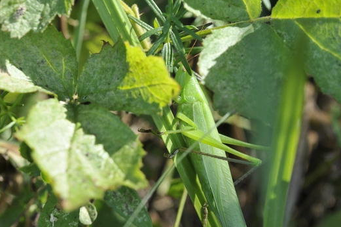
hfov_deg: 10.6
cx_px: 204
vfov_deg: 7.1
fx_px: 1832
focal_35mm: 194
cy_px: 119
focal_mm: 105
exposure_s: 1/60
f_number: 13
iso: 250
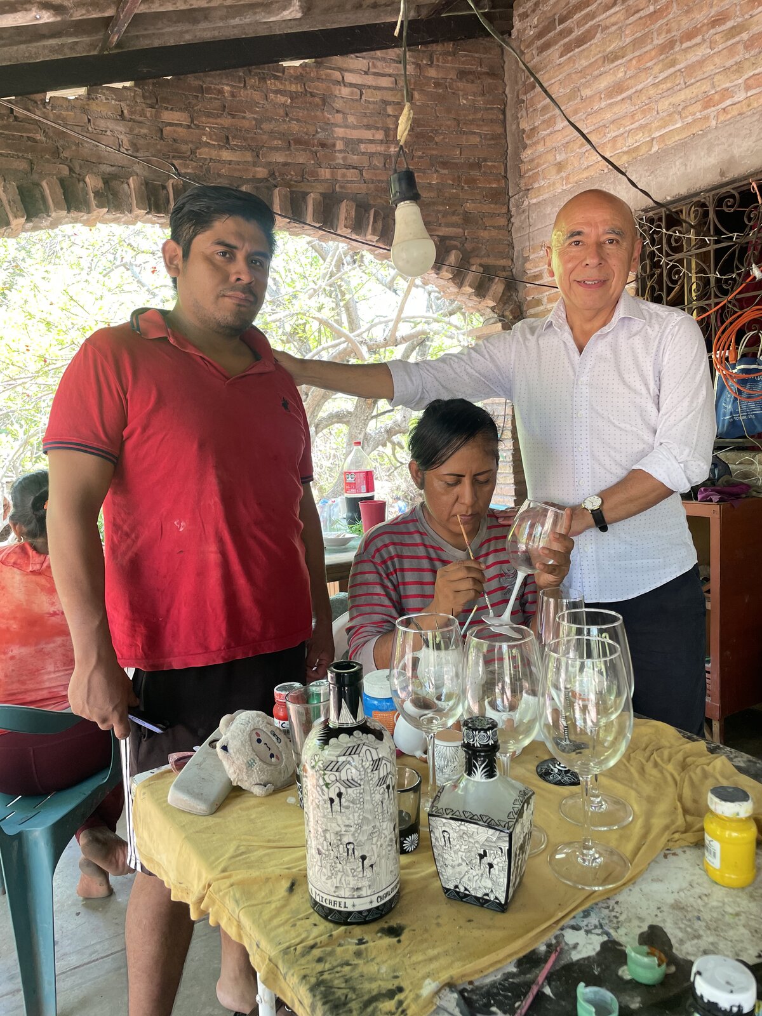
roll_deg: +3.7
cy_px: 508
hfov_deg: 53.1
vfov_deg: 67.3
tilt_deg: -6.2
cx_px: 381
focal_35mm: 26
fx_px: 763
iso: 80
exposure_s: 1/121
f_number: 1.6
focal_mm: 4.2
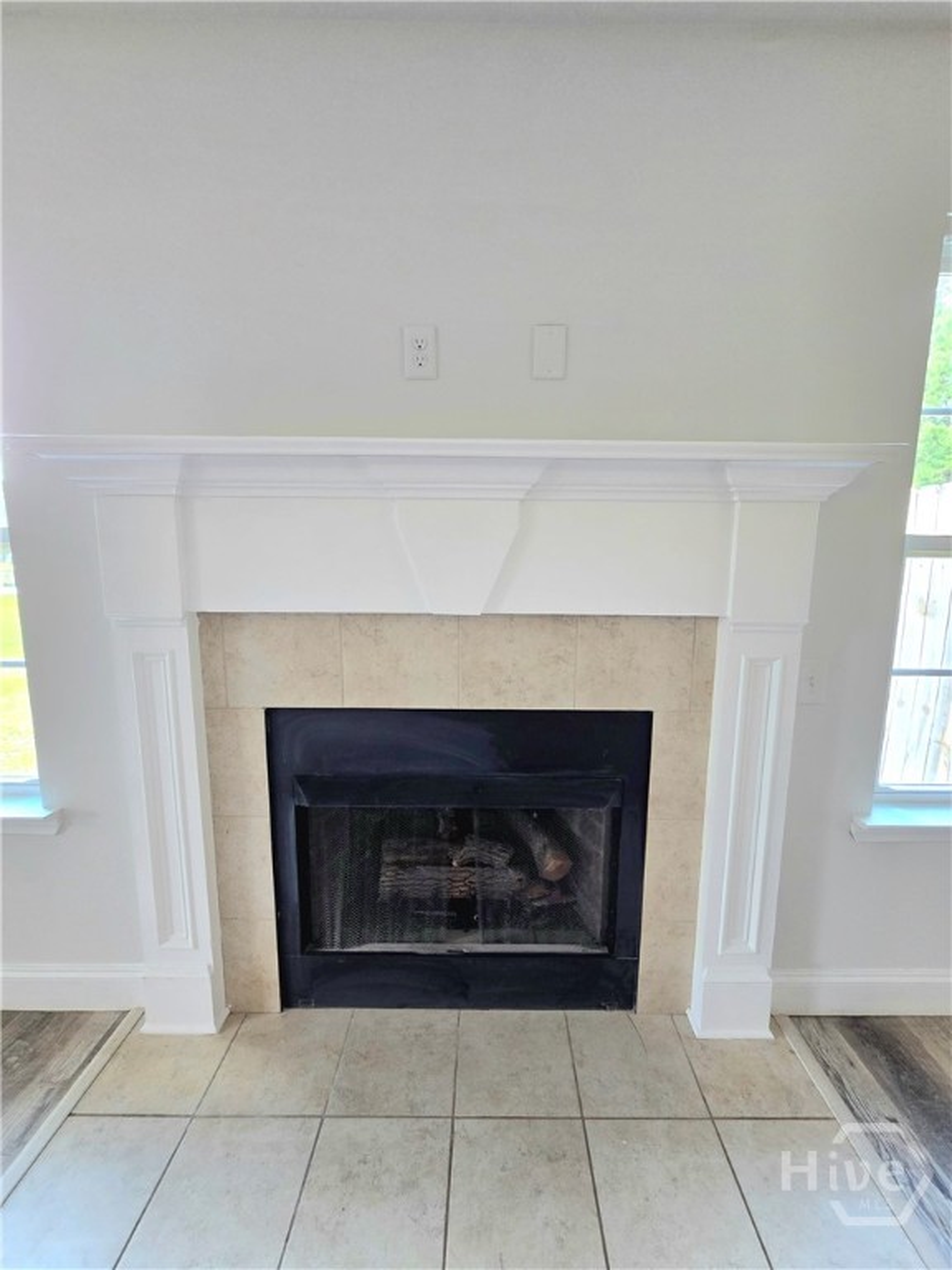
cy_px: 635
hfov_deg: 89.9
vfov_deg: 106.2
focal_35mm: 13
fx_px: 477
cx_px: 476
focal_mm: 2.2
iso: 125
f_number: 2.2
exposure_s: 1/60.2
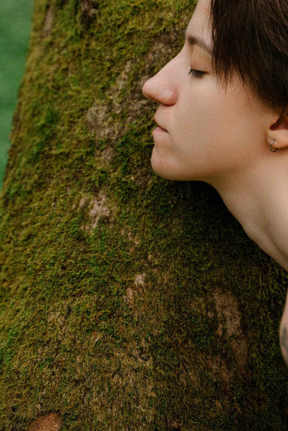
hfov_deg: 8.6
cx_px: 200
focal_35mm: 159
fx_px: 1906
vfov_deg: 12.8
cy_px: 45
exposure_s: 1/250
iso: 80
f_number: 2.8
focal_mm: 75
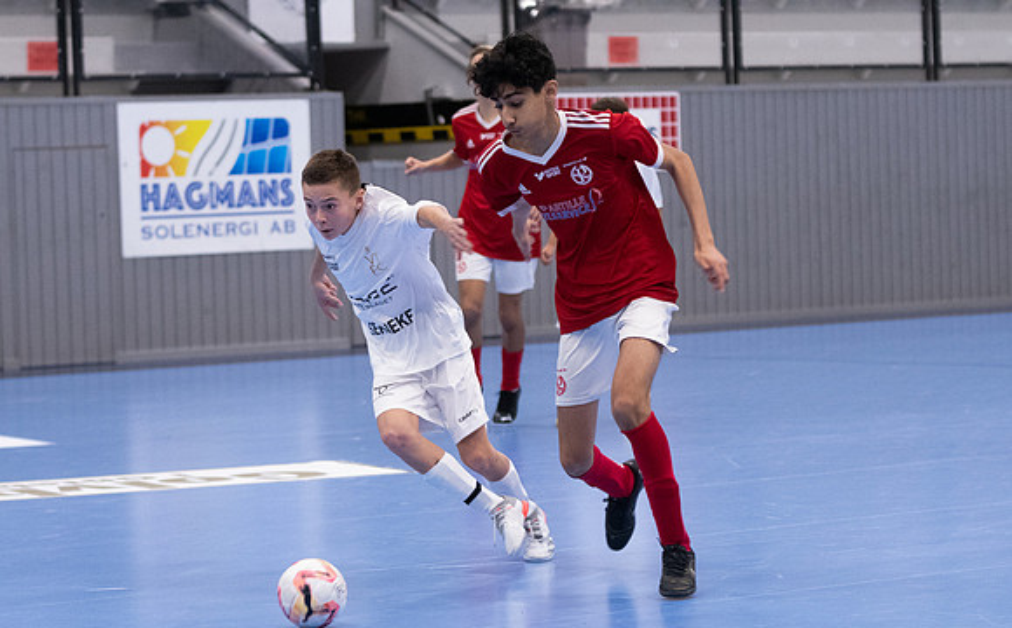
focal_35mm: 140
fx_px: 3864
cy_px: 359
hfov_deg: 14.9
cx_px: 539
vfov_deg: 9.3
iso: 5600
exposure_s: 1/400
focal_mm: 86
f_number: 3.2
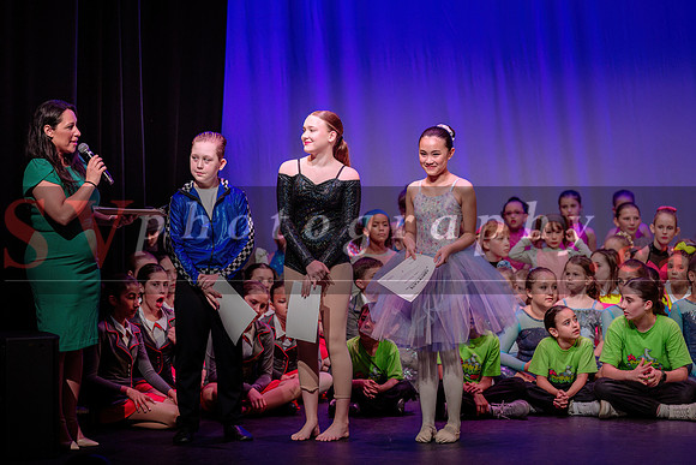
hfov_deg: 12.2
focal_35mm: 168
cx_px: 330
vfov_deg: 8.2
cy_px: 244
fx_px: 3255
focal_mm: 160
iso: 1000
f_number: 4
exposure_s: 1/200
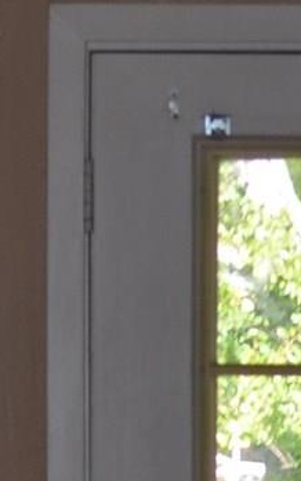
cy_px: 695
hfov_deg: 4.8
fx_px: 3525
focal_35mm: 269
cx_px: 635
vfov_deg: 7.7
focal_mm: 20
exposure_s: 1/200
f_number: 3.8
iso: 200
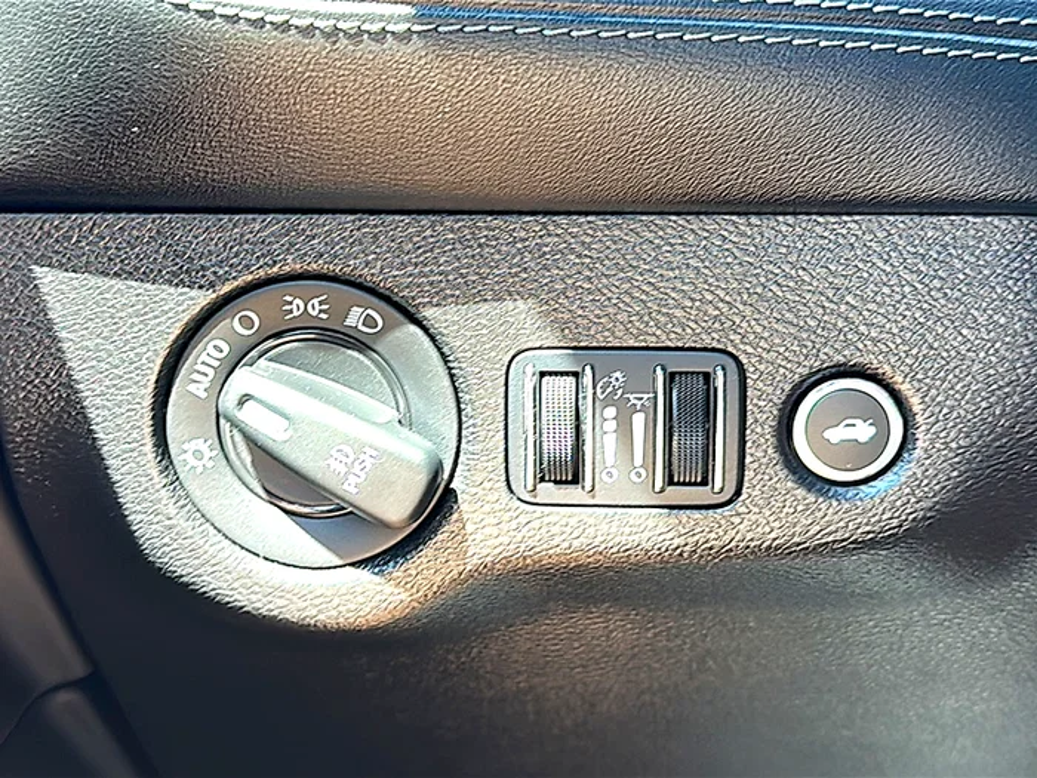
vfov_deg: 32.2
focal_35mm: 45
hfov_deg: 42.1
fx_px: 1348
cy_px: 389
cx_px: 518
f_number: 1.78
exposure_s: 1/40
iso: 80
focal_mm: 6.86
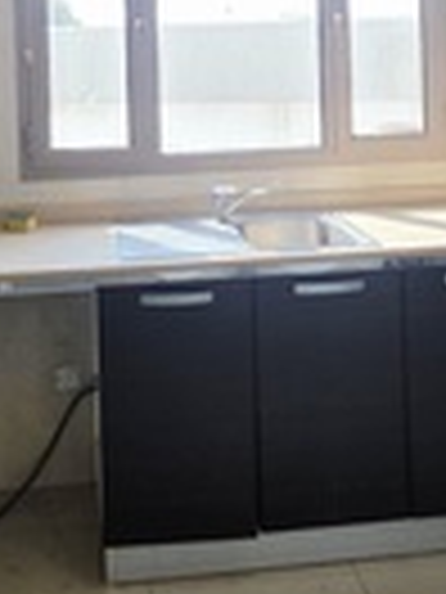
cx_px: 151
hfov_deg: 31.9
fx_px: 773
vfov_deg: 38.5
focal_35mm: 45
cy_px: 34
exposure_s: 1/101
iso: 80
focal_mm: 2.2
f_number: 1.9
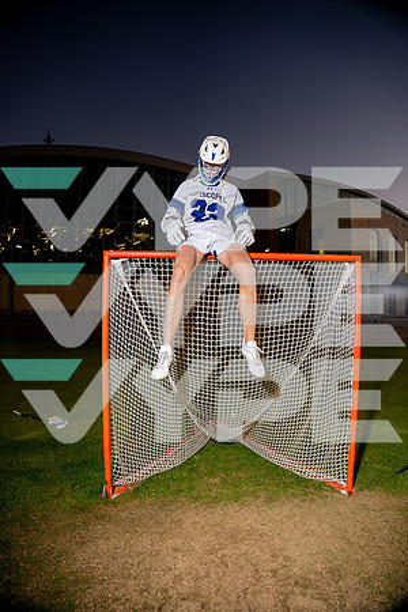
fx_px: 340
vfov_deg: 84.0
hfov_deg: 61.9
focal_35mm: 20
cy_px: 306
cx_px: 204
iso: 400
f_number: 4
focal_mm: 20
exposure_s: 1/250
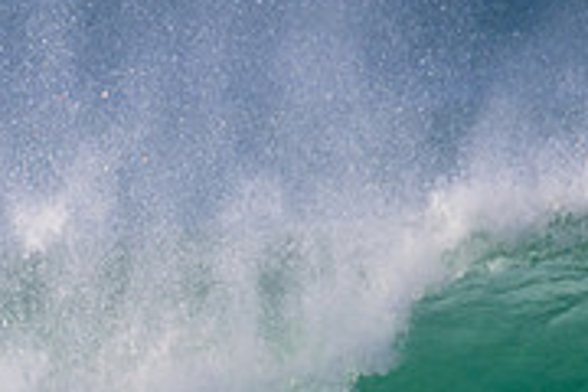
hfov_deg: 0.8
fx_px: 42055
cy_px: 560
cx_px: 160
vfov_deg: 0.5
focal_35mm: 2575
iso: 1600
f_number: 11
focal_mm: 800
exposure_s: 1/2000
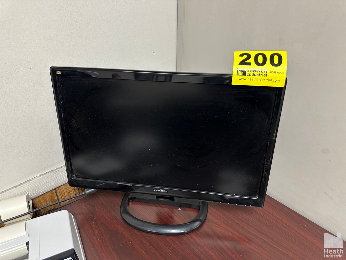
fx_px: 240
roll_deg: -0.2
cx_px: 173
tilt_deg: -33.0
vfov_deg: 56.8
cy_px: 130
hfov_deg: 71.6
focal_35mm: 24
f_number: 1.78
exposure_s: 1/60
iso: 250
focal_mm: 6.86
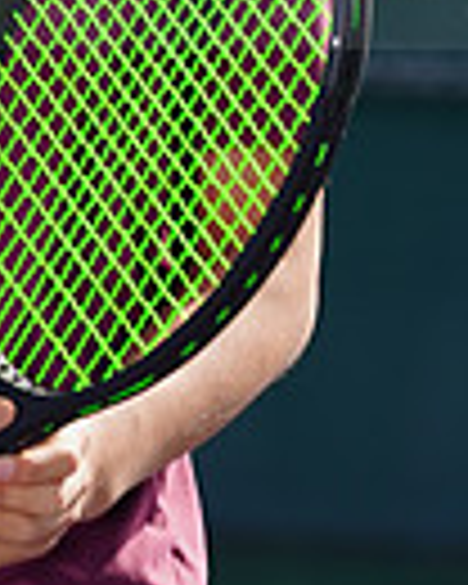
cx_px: -56
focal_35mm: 1294
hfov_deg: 1.2
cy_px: -94
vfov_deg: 1.5
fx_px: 22404
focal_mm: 309
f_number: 8
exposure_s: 1/250
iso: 100
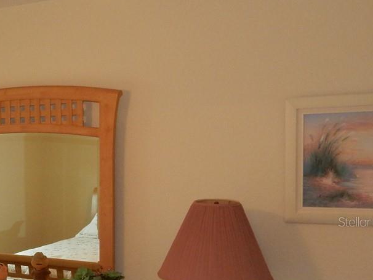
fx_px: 711
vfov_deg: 22.0
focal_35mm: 66
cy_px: 222
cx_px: -96
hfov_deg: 25.7
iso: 200
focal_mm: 4.5
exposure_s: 1/30
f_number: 3.7
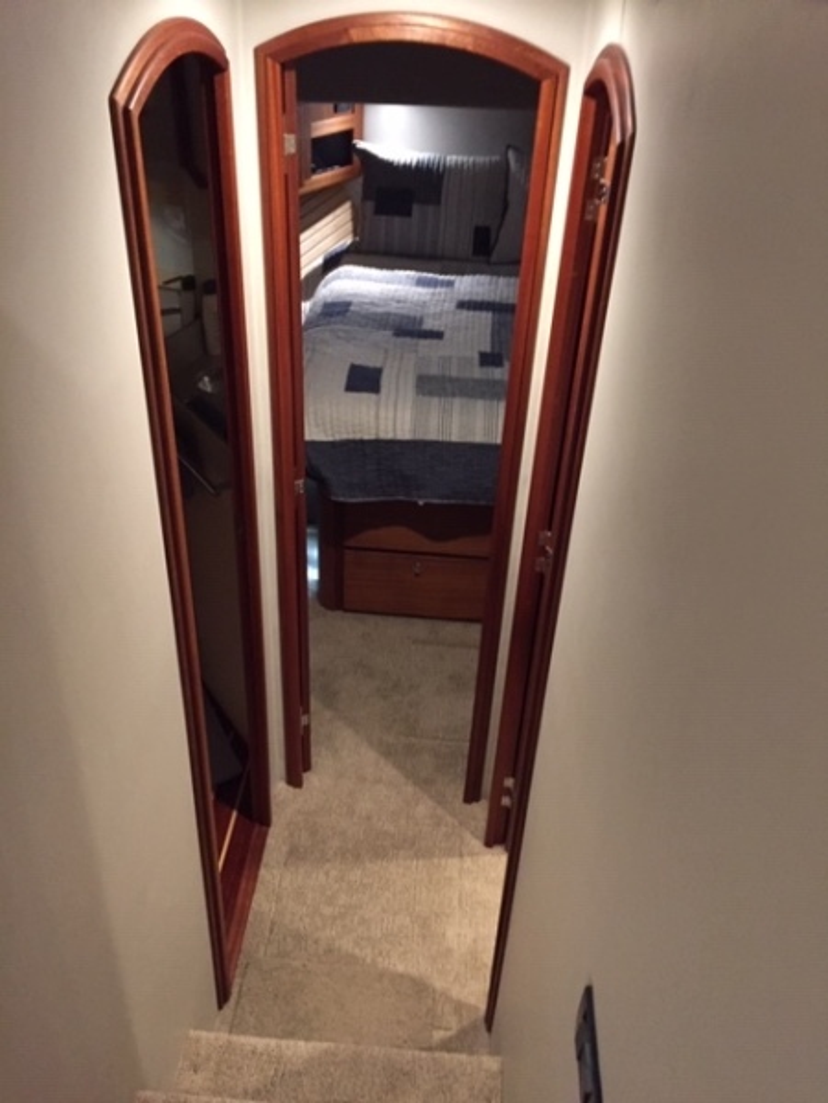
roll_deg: -4.3
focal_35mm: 29
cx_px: 414
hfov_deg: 48.2
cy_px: 552
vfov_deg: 61.7
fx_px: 925
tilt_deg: -33.6
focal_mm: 4.15
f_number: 2.2
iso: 250
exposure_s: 1/15
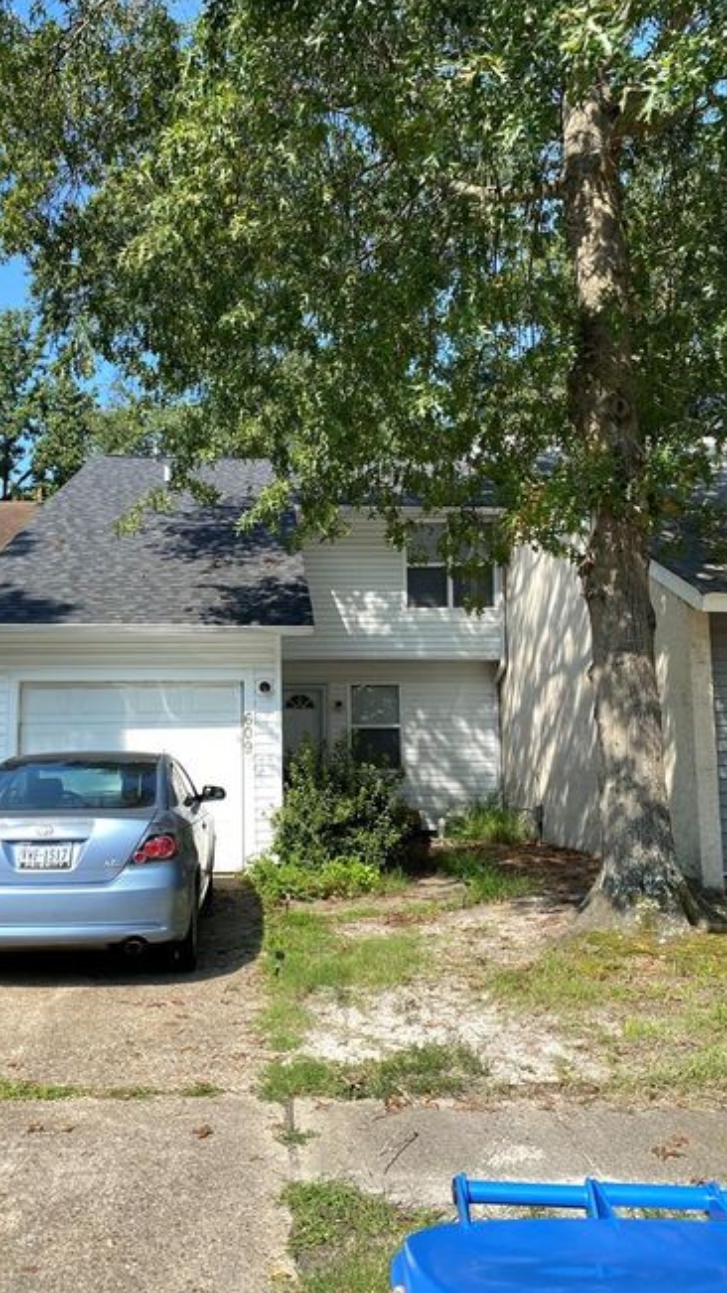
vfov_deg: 66.1
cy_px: 658
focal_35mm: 29
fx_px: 994
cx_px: 282
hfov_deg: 39.9
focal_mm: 4.25
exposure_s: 1/1543
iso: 32
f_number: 1.8
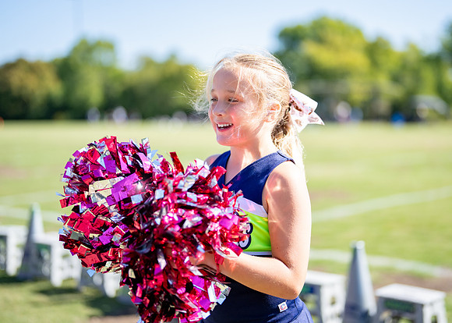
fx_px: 760
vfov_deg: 23.9
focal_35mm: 59
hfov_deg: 33.1
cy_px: 141
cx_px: 247
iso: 250
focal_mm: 50
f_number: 1.2
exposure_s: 1/10000
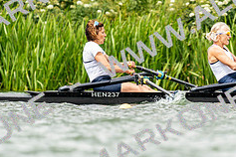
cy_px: 81
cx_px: 220
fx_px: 9636
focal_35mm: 1470
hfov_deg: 1.4
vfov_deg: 0.9
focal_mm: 600
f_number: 6.3
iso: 500
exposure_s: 1/2000
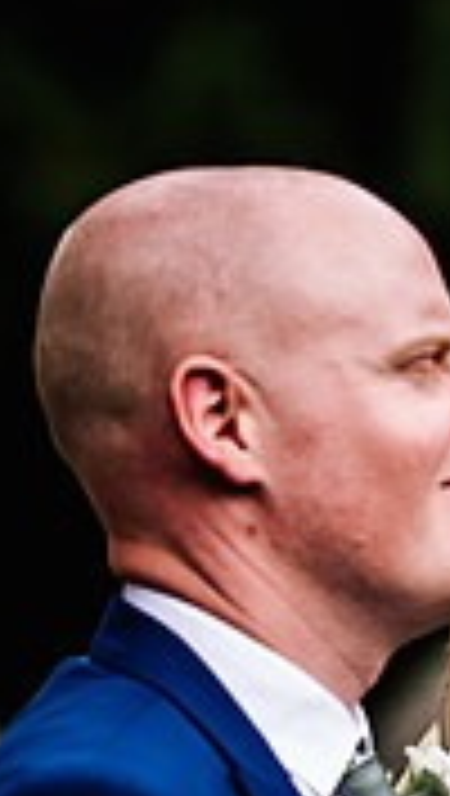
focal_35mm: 463
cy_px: 681
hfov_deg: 2.6
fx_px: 9789
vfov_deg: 4.7
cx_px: 1251
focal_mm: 135
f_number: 2.8
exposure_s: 1/320
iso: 50
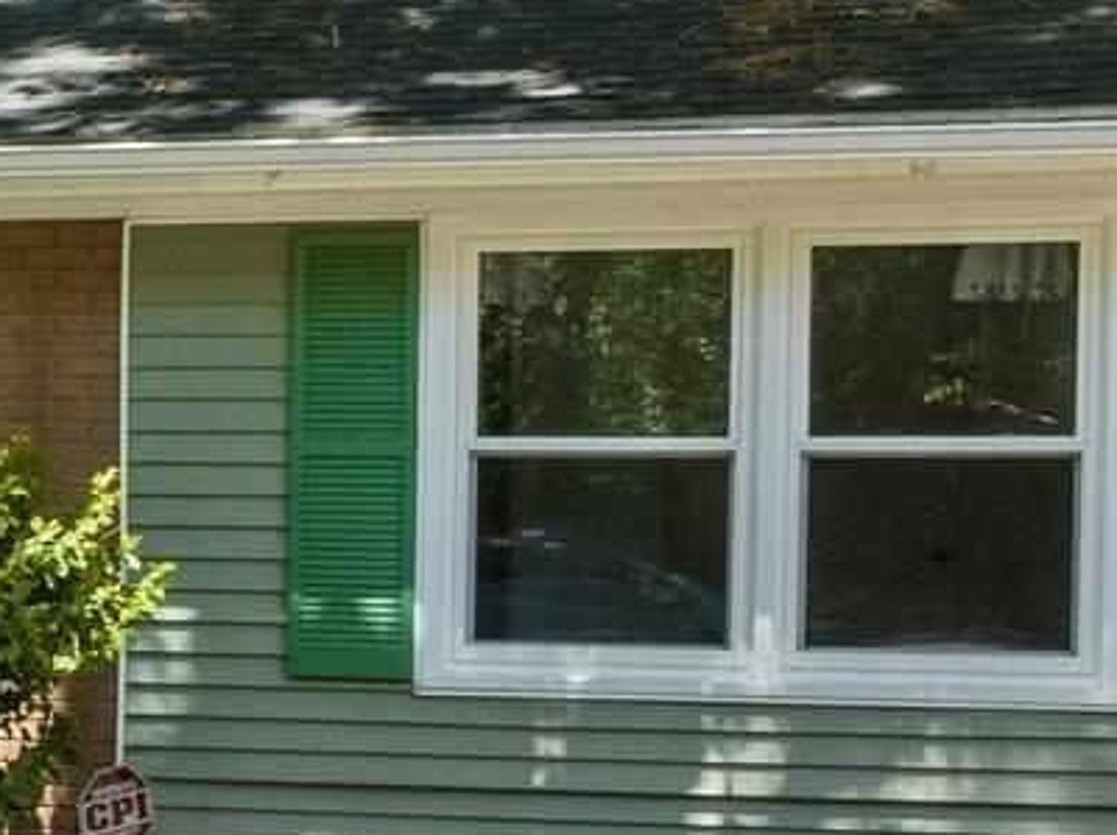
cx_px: -1042
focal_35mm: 123
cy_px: 669
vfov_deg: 12.0
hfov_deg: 13.8
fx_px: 3964
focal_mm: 12.29
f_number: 2.8
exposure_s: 1/240
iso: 180
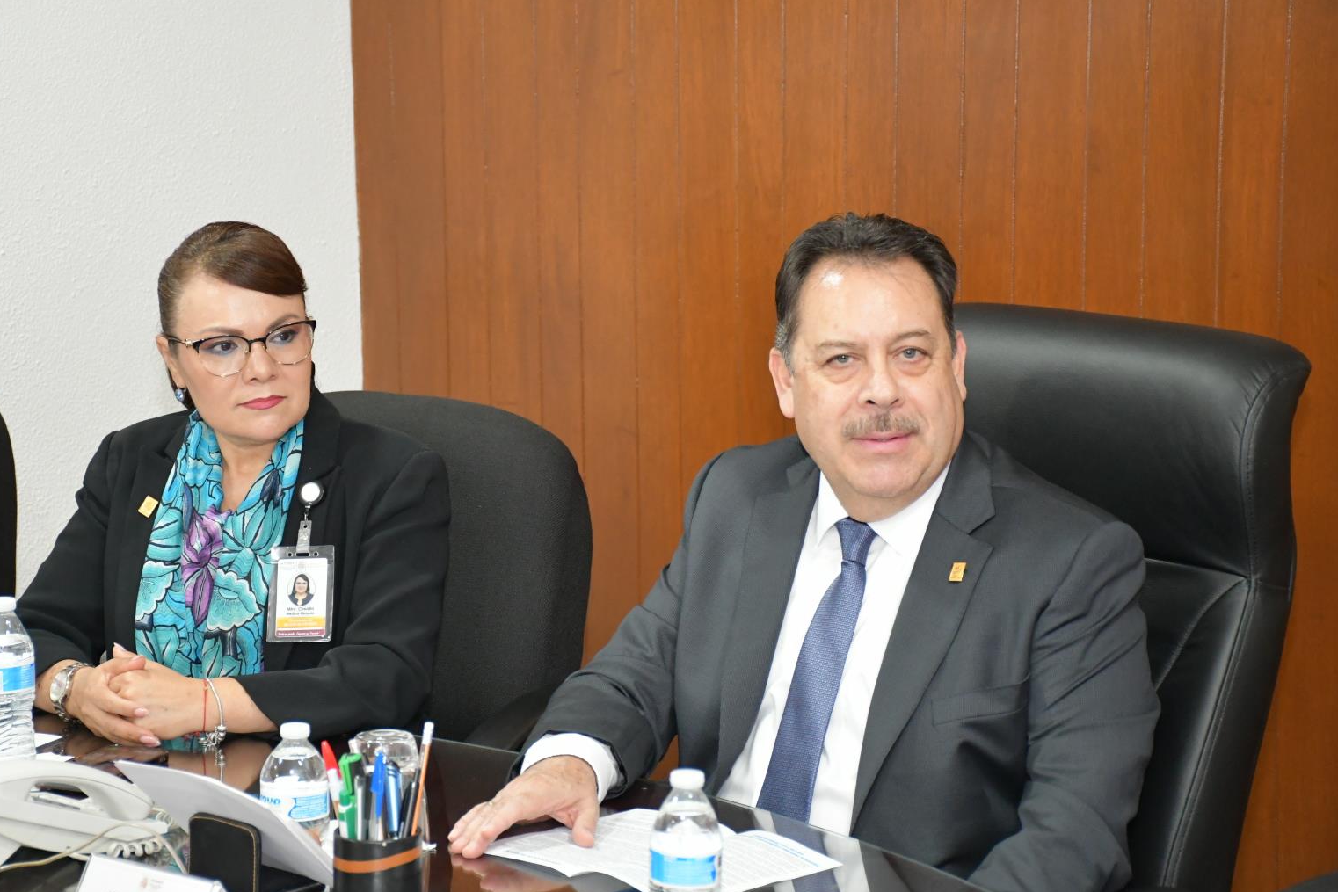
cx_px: 630
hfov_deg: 20.6
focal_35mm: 99
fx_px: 3680
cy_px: 455
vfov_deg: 13.8
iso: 3600
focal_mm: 62
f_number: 5
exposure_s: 1/60
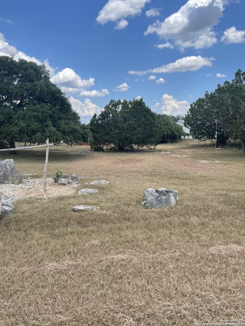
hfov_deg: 53.1
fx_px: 245
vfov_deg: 67.3
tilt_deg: -8.2
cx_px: 122
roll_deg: +0.1
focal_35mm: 26
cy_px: 163
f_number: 1.6
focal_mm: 4.2
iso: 32
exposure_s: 1/2747
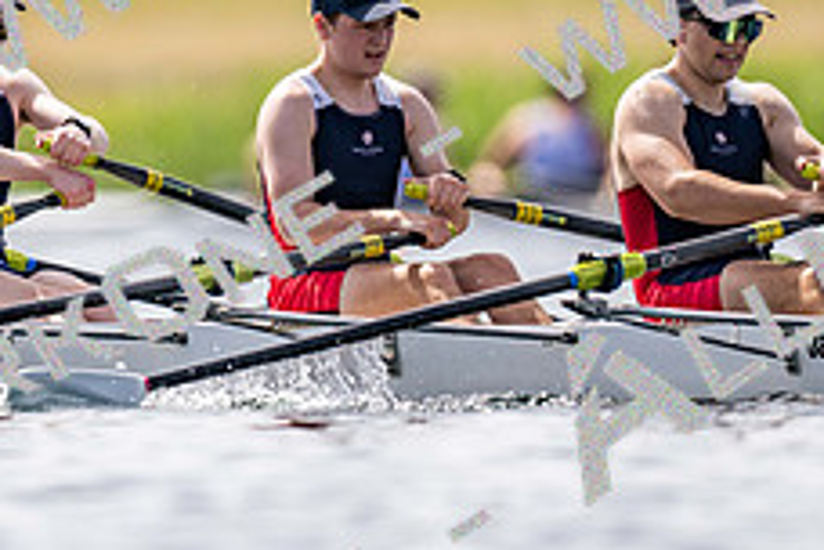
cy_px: 161
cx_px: 257
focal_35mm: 1524
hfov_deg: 1.4
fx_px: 34880
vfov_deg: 0.9
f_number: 4
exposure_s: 1/2500
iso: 160
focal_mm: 600
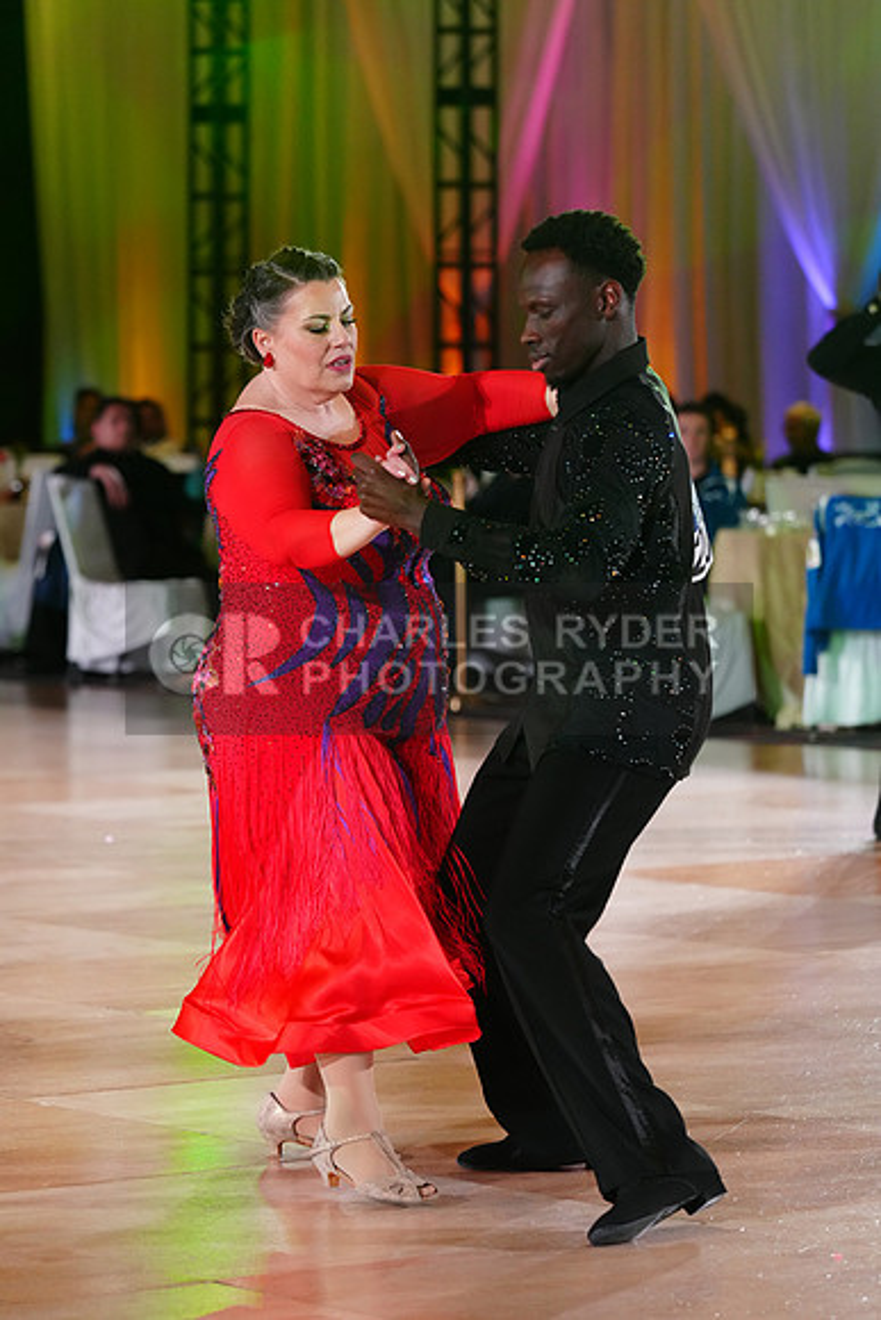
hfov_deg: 9.6
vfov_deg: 14.3
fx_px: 5246
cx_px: 440
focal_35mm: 143
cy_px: 660
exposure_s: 1/400
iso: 3200
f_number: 4
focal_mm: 143
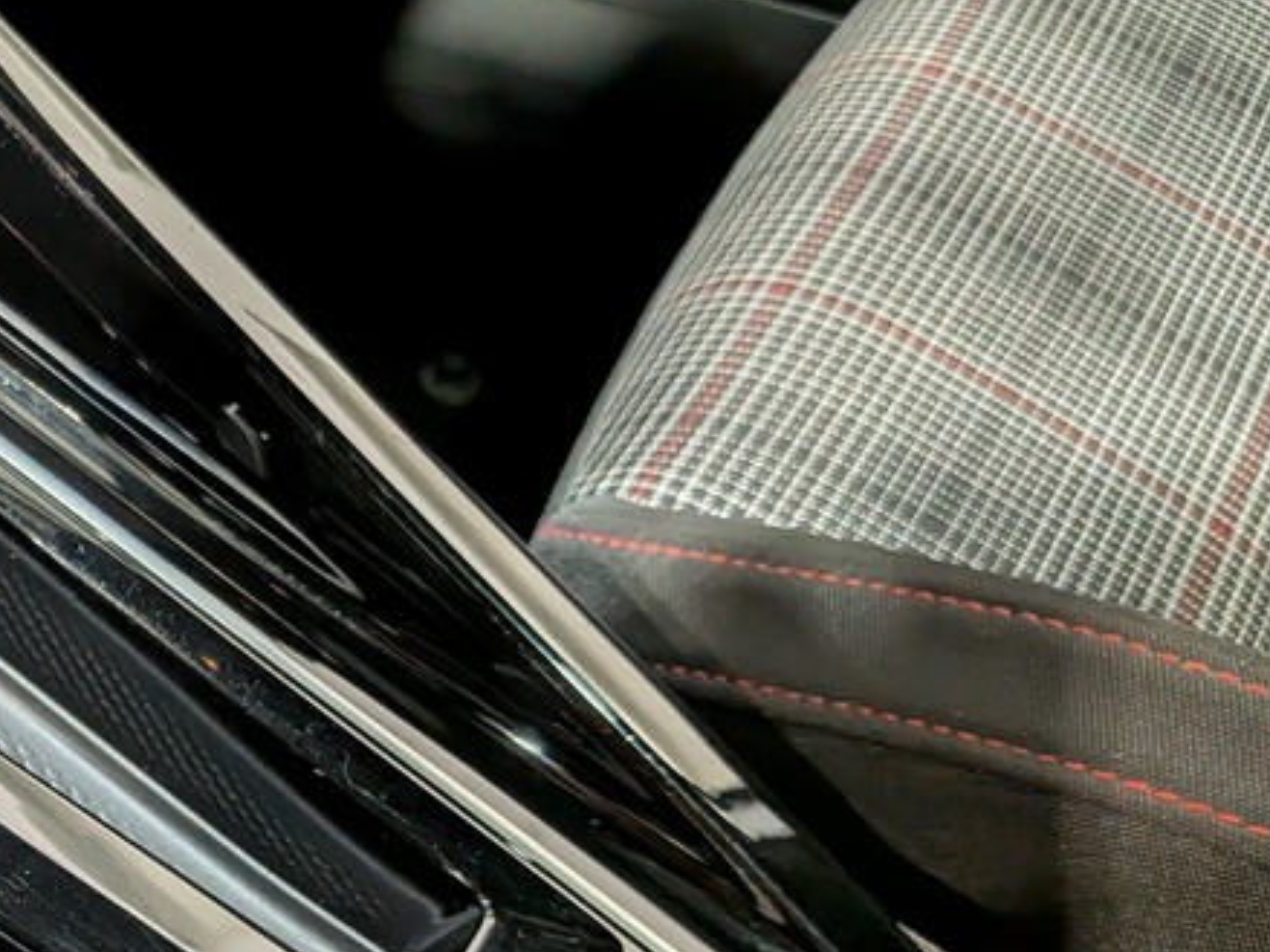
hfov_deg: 30.7
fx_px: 2054
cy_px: 888
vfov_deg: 25.2
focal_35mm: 56
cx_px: -130
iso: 68
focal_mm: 4.53
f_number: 1.7
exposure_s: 1/120
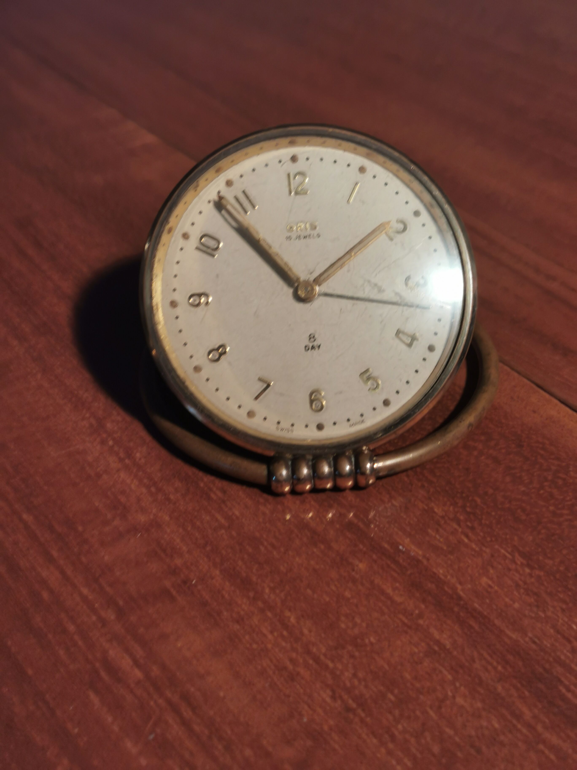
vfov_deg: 38.9
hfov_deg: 29.7
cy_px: 385
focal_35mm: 49
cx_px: 288
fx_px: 1089
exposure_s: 1/131
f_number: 1.6
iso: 50
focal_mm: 5.56
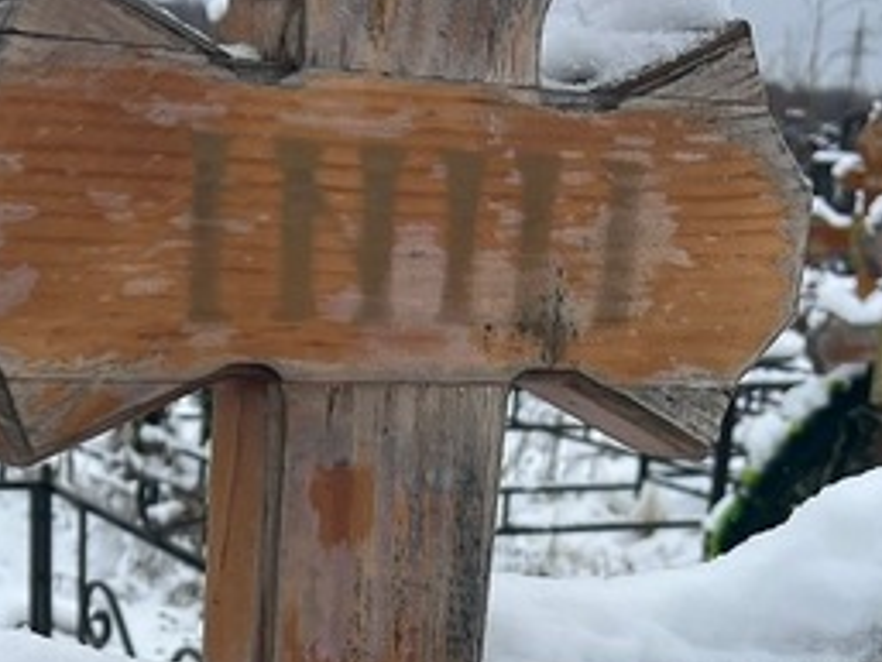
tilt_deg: -20.2
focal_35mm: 81
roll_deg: -2.0
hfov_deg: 24.1
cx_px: 412
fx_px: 2065
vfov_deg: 16.8
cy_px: 947
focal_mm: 5.7
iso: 50
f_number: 1.5
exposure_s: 1/516
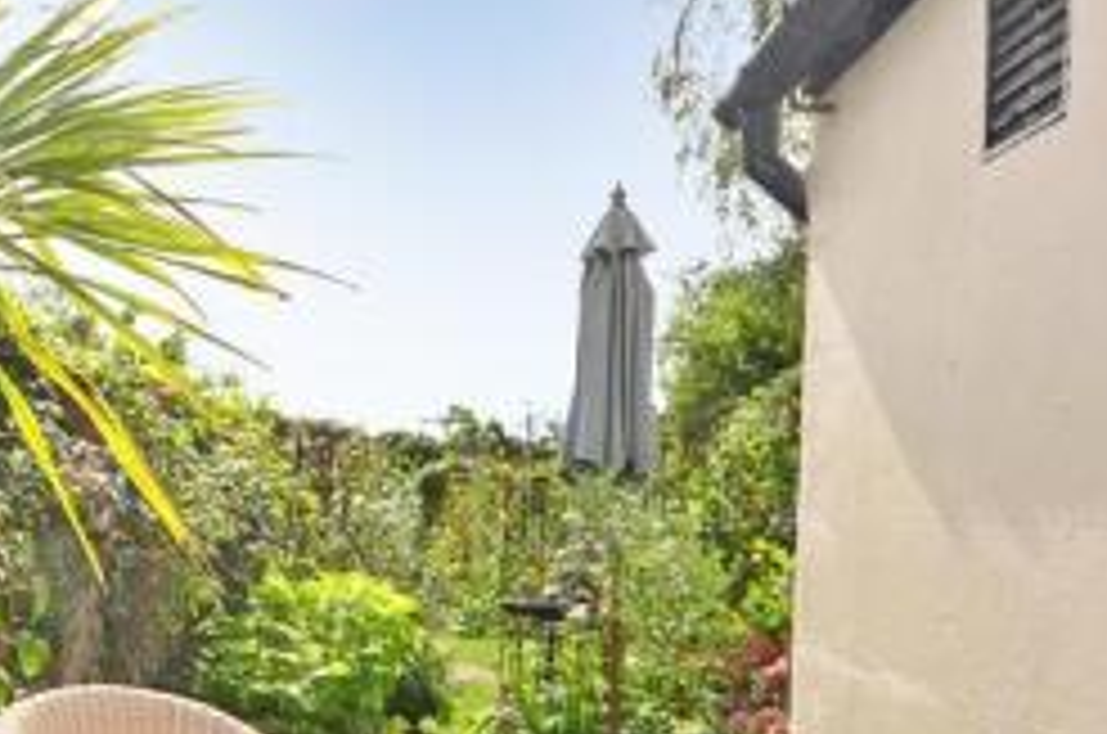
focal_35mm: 40
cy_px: 509
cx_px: 63
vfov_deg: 32.9
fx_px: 1228
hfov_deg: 43.3
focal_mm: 10
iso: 200
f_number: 9
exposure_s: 1/200
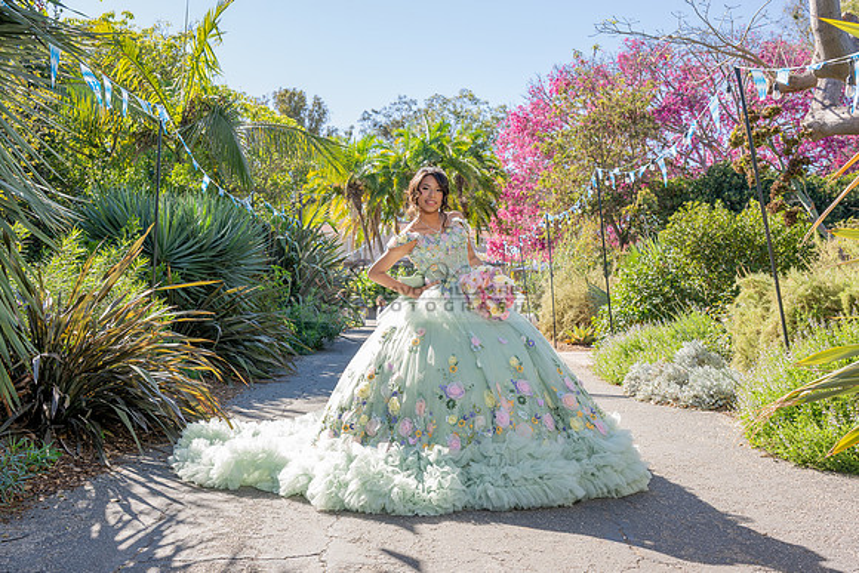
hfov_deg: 54.0
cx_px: 430
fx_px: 843
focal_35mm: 35
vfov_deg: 37.5
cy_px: 286
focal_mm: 32
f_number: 7.1
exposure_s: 1/200
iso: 200
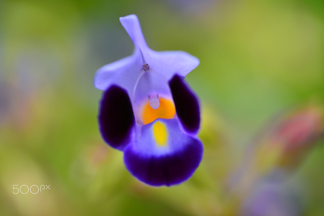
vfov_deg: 15.2
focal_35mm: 90
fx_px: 810
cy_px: 108
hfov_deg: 22.6
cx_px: 162
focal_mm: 90
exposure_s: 1/750
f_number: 6.7
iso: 200
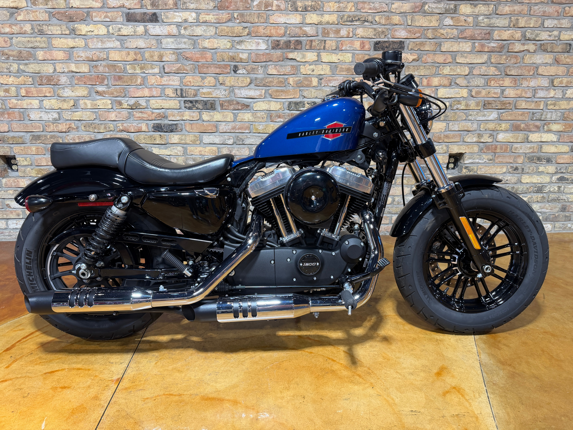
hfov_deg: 71.6
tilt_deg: -16.5
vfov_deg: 56.8
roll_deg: -0.7
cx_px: 286
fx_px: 397
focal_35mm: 24
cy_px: 215
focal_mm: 6.76
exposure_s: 1/60
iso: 160
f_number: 1.78
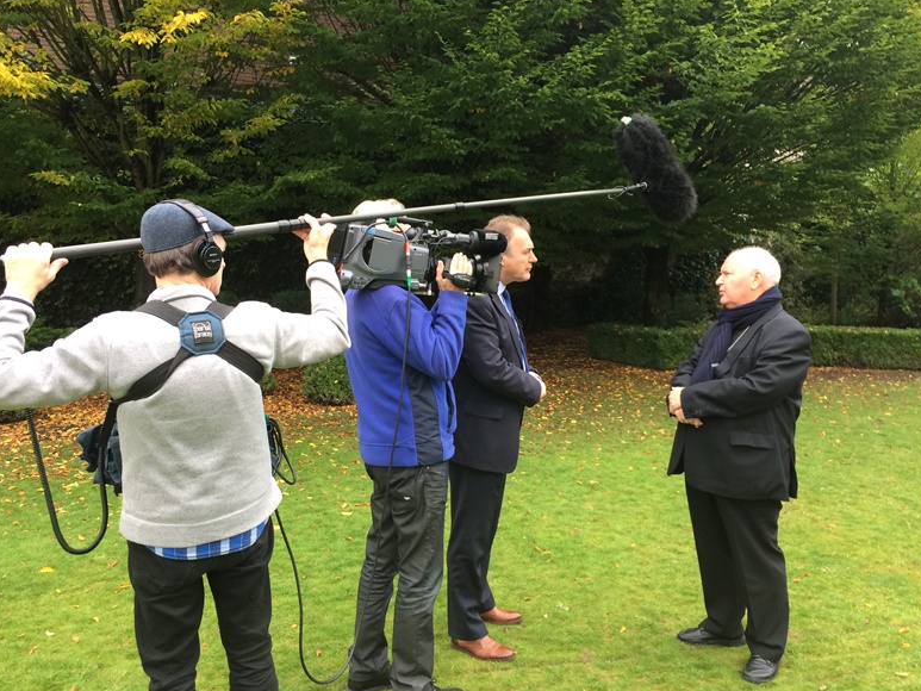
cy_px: 353
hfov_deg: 60.0
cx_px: 450
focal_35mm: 30
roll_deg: +0.0
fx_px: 798
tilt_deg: -6.3
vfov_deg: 46.8
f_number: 2.2
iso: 40
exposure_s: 1/33
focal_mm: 4.15
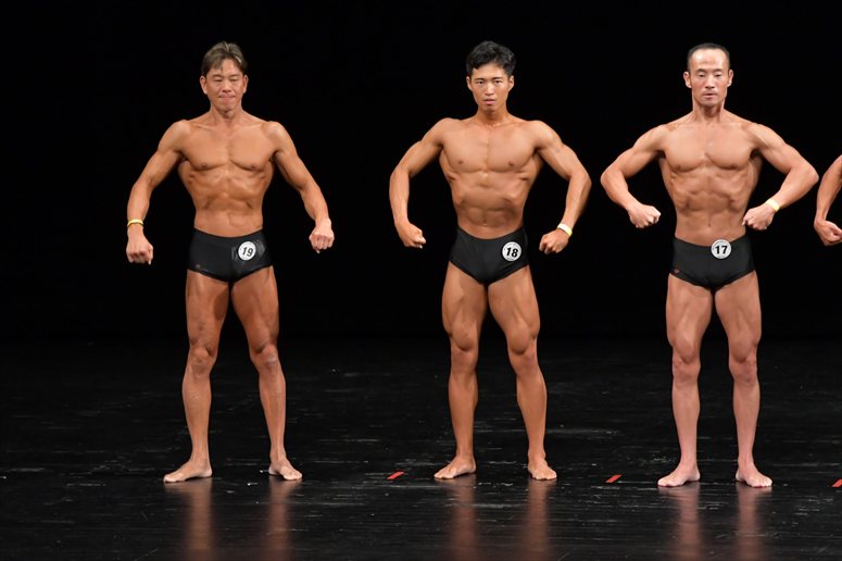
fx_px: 5961
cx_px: 421
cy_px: 280
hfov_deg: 8.1
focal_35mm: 255
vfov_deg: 5.4
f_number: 5.6
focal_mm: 170
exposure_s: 1/400
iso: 3200
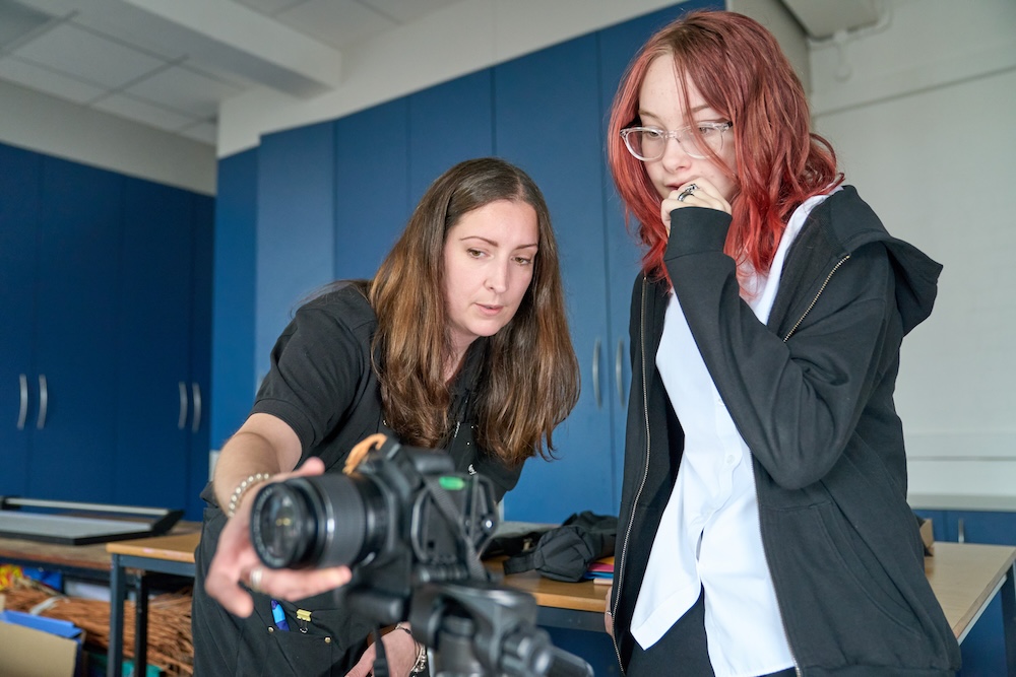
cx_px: 508
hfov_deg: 61.9
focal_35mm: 30
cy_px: 338
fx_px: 847
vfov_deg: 43.6
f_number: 2.8
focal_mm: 30
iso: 1000
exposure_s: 1/250
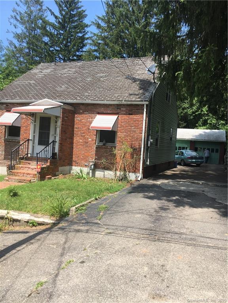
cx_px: 114
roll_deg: -3.7
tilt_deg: +2.6
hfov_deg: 48.2
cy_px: 152
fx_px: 255
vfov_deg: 61.7
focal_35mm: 29
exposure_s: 1/818
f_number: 2.2
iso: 25
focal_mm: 4.15
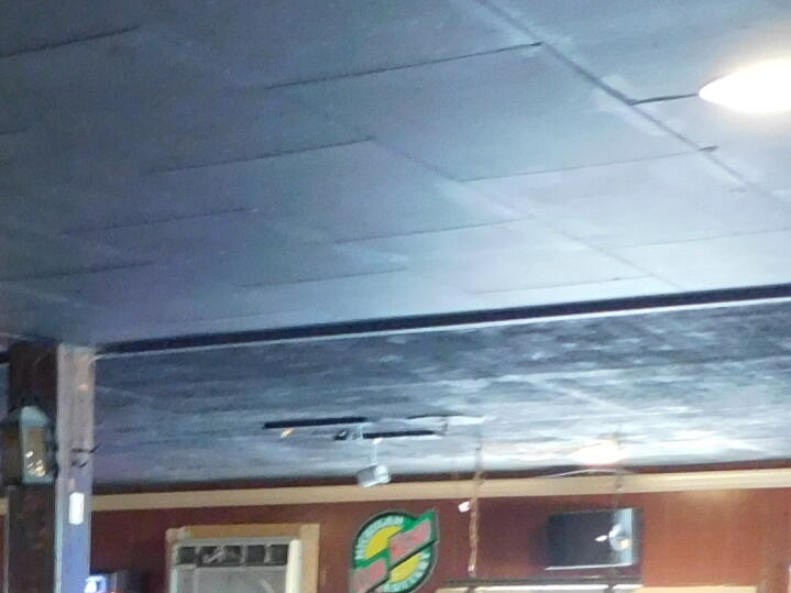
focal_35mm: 96
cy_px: 931
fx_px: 2193
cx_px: -374
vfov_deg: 14.2
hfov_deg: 18.3
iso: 400
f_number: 3
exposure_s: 1/8
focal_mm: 4
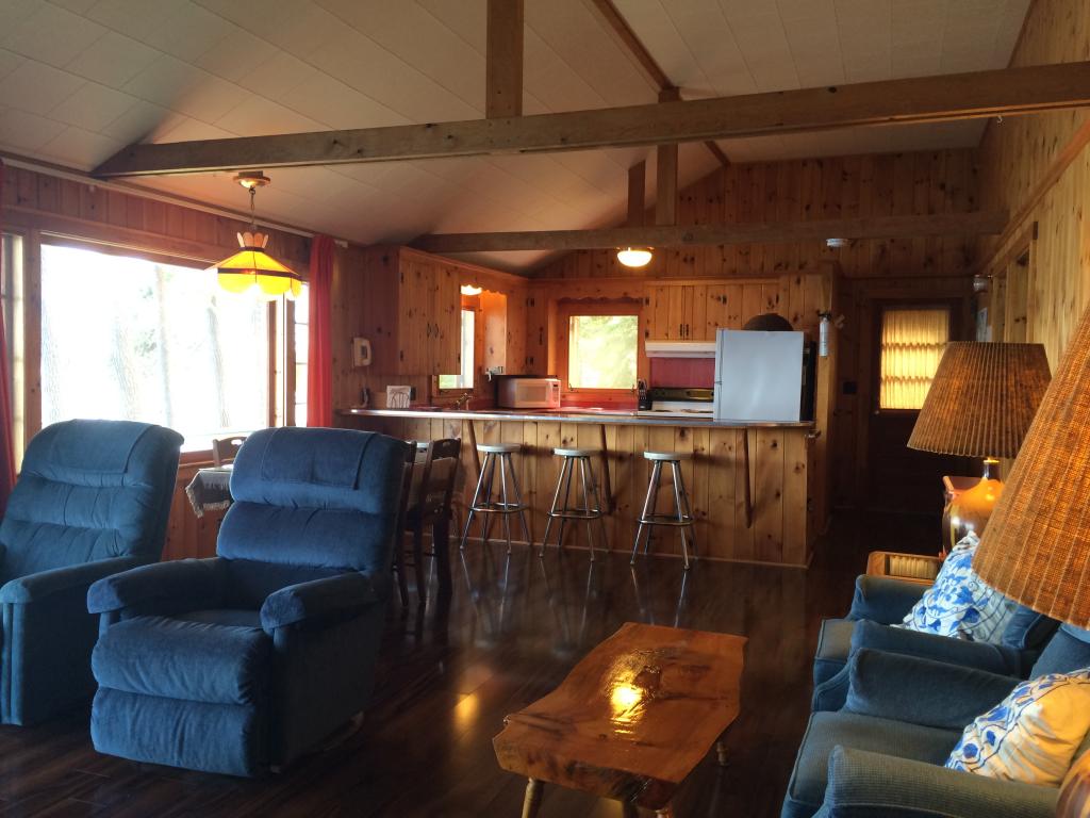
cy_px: 409
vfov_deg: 48.2
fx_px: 913
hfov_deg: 61.7
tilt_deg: -2.2
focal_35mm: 29
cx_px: 545
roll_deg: -1.0
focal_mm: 4.15
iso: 64
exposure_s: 1/30
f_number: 2.2
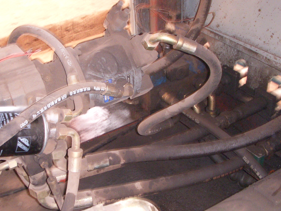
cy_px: 120
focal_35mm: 52
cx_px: 113
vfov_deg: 28.0
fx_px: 422
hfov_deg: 36.7
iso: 400
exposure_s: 1/2
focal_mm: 6.3
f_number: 3.3
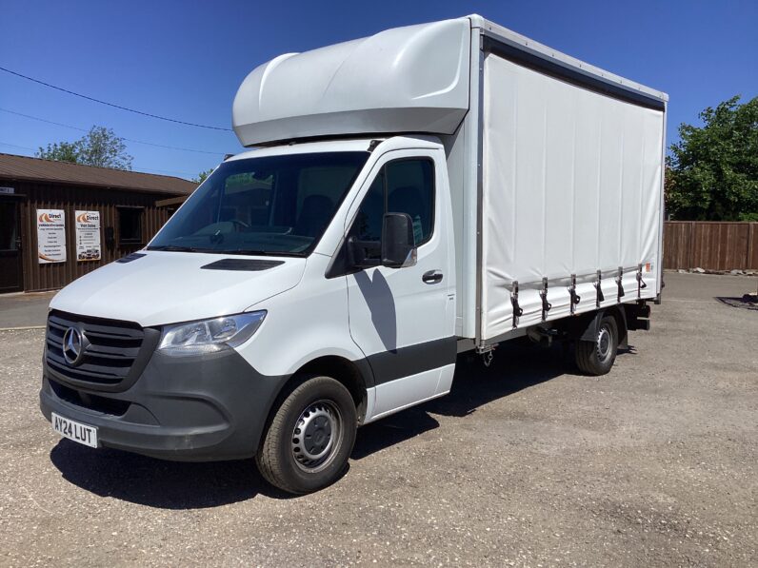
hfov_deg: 58.4
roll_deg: +0.0
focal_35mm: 31
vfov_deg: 45.4
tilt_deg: -4.1
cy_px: 284
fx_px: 679
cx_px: 379
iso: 25
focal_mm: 3.3
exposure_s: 1/3021
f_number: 2.4
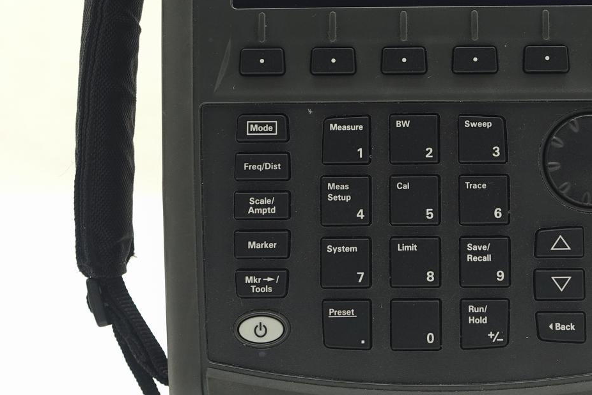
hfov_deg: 24.0
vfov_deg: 16.1
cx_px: 408
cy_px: 34
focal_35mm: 84
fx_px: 1382
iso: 100
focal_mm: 14.1
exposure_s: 1/15
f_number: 3.2
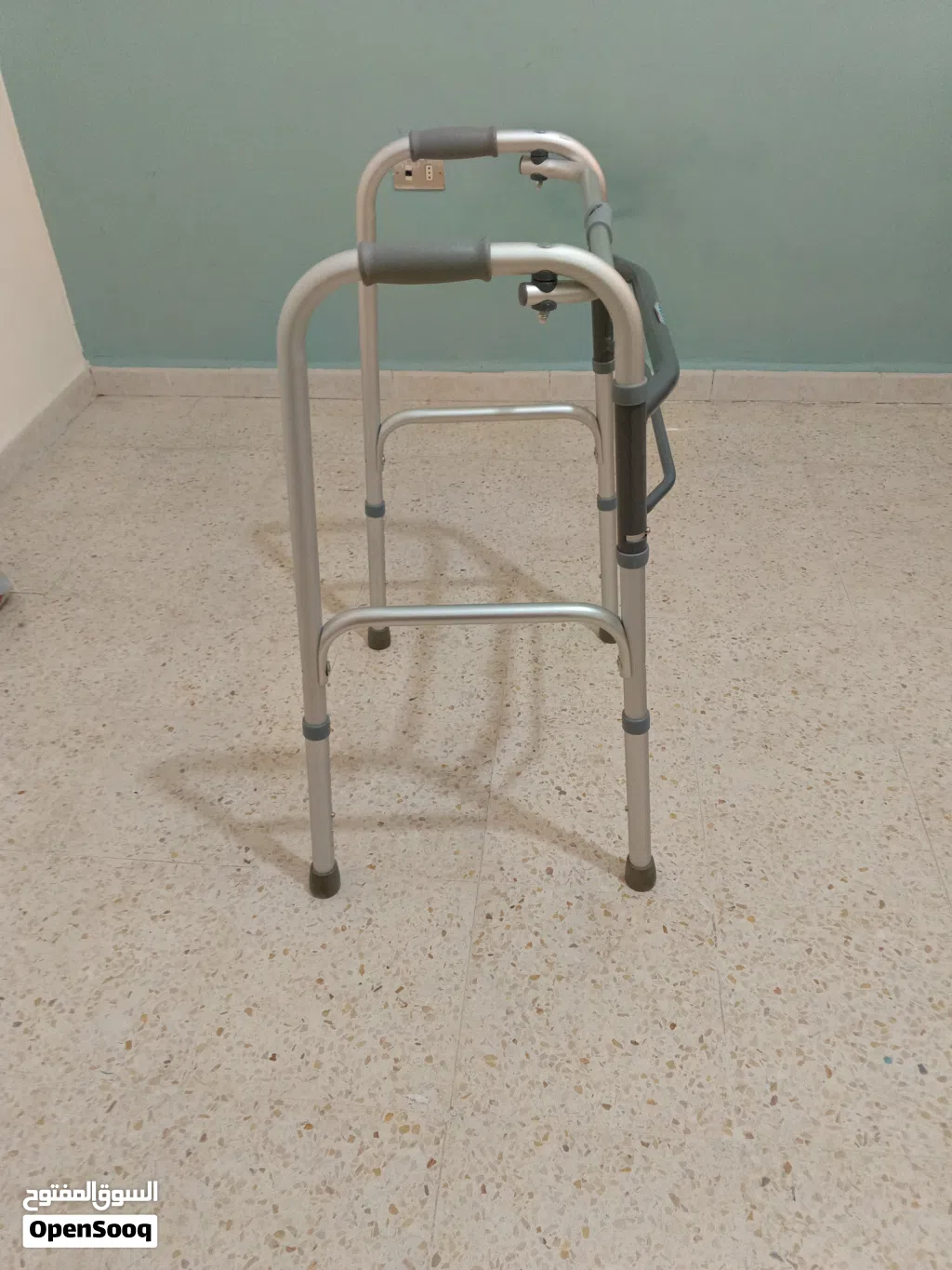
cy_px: 635
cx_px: 476
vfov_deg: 71.6
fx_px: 880
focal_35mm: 24
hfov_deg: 56.8
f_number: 1.6
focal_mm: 4.09
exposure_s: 1/25
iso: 444
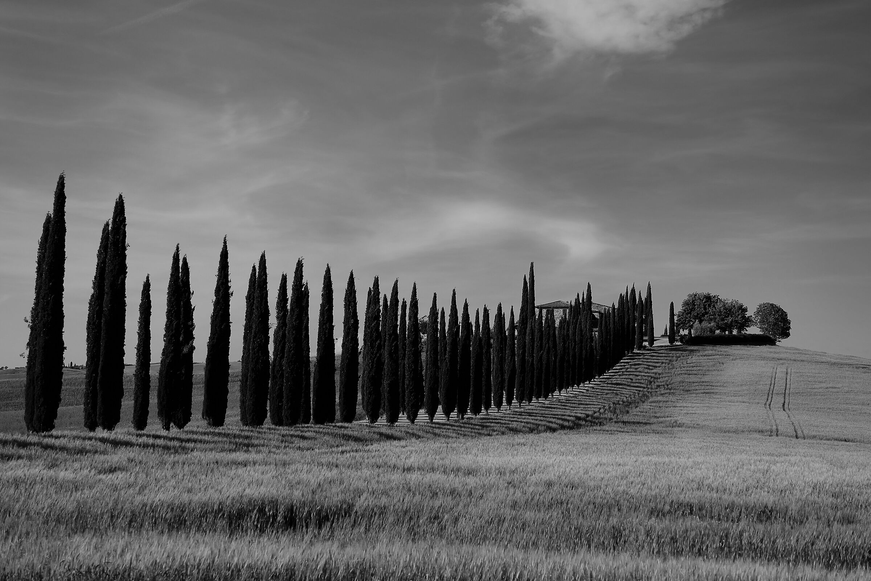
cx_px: 436
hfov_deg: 39.6
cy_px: 290
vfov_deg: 27.0
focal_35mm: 50
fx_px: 1210
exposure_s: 1/2200
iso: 160
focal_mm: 33.2
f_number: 3.6
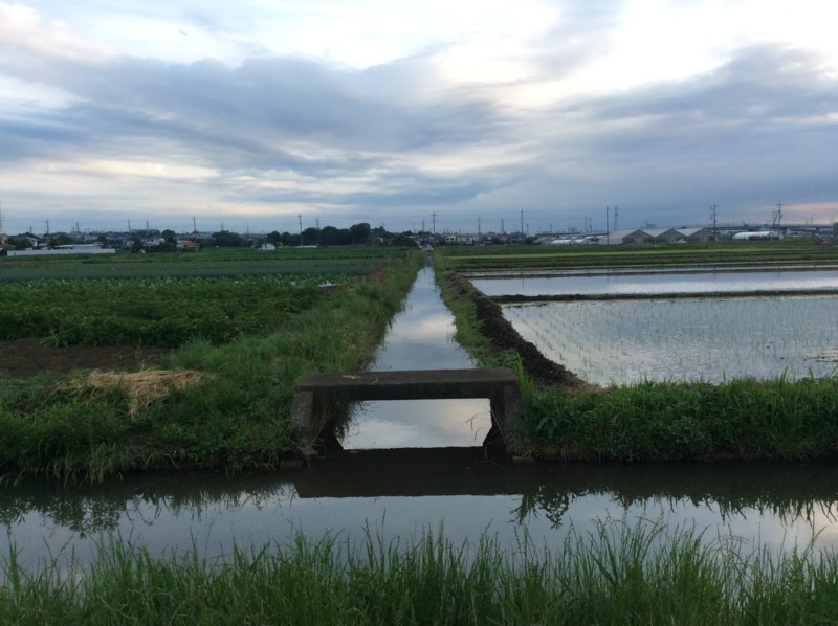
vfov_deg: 44.1
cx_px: 419
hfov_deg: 56.9
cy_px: 313
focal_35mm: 32
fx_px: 774
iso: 32
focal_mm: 3.3
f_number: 2.4
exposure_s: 1/357
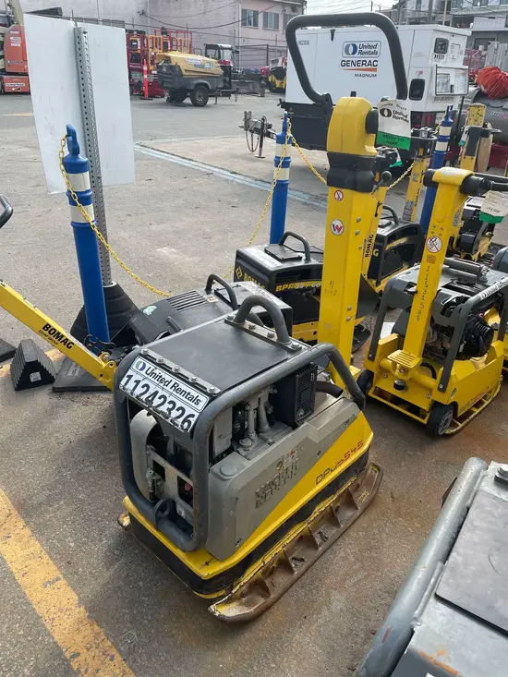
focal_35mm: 26
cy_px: 338
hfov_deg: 53.1
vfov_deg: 67.3
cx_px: 254
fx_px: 509
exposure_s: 1/1642
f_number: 1.6
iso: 32
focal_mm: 4.2
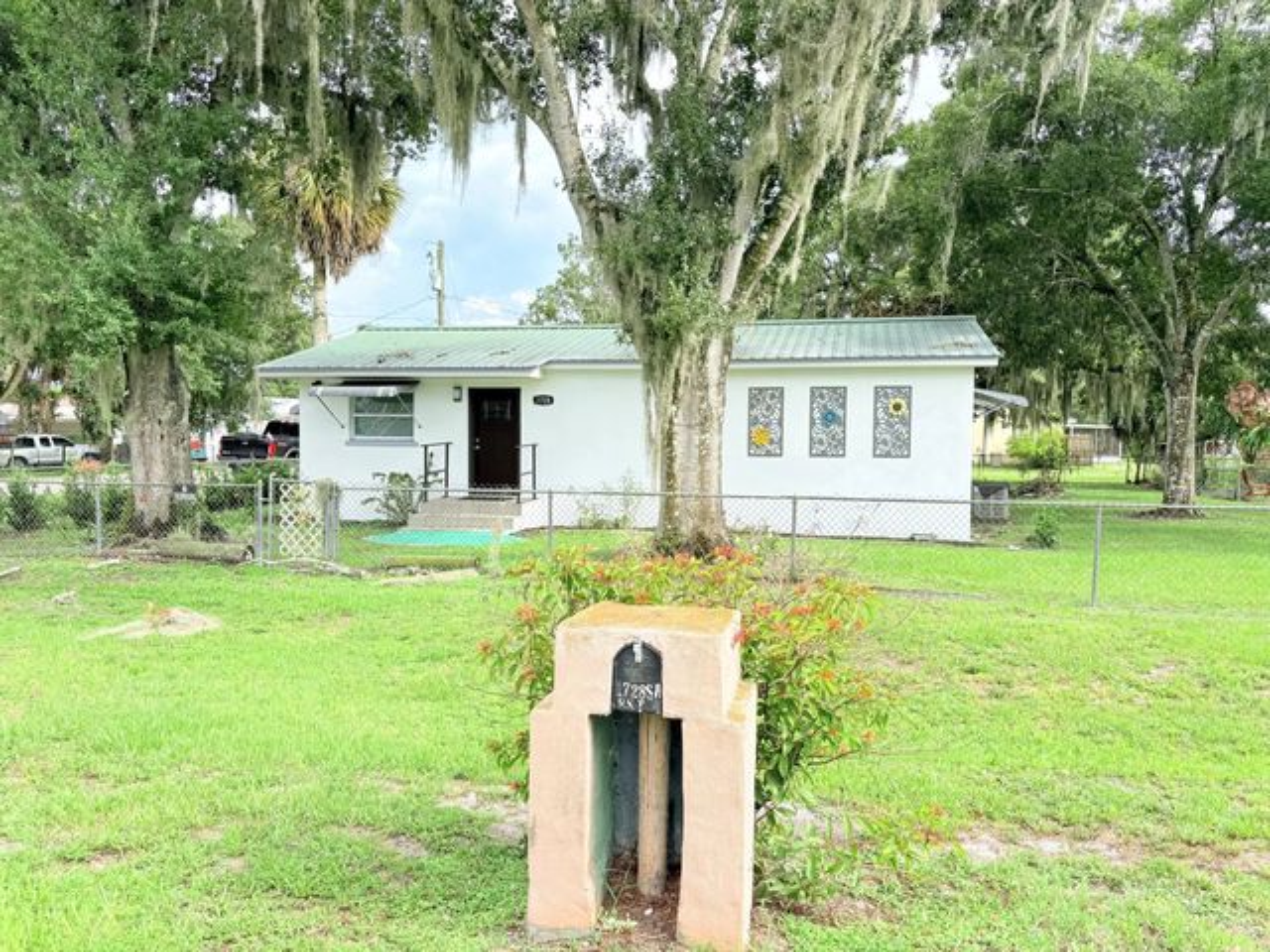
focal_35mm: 26
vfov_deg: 53.1
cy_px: 476
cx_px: 635
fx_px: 954
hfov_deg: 67.3
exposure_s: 1/1135
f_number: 1.6
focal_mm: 5.96
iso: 50
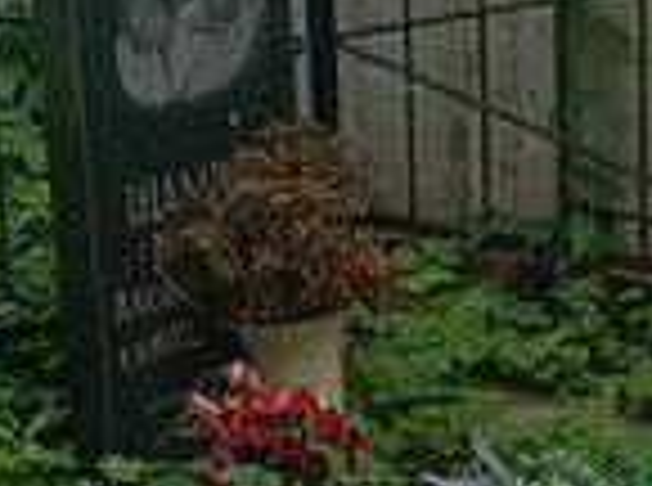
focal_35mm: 177
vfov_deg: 8.3
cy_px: 450
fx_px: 3326
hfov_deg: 11.2
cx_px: 445
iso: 113
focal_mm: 4.76
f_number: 1.69
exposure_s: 1/707
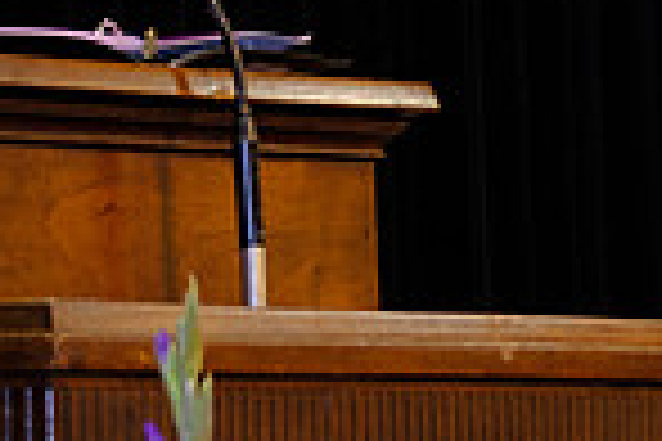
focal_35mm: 327
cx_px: -68
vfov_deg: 4.2
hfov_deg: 6.3
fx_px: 6013
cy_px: -385
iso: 800
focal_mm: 55
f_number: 4.5
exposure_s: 1/80
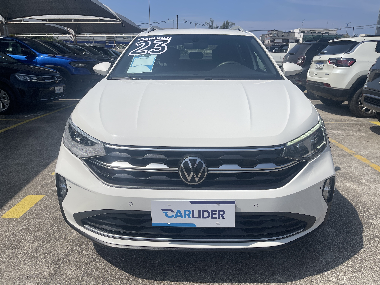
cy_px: 142
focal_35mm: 25
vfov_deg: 54.9
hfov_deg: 69.4
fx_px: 274
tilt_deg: -16.7
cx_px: 190
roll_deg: -1.0
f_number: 1.6
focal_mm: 5.1
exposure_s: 1/9174
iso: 32
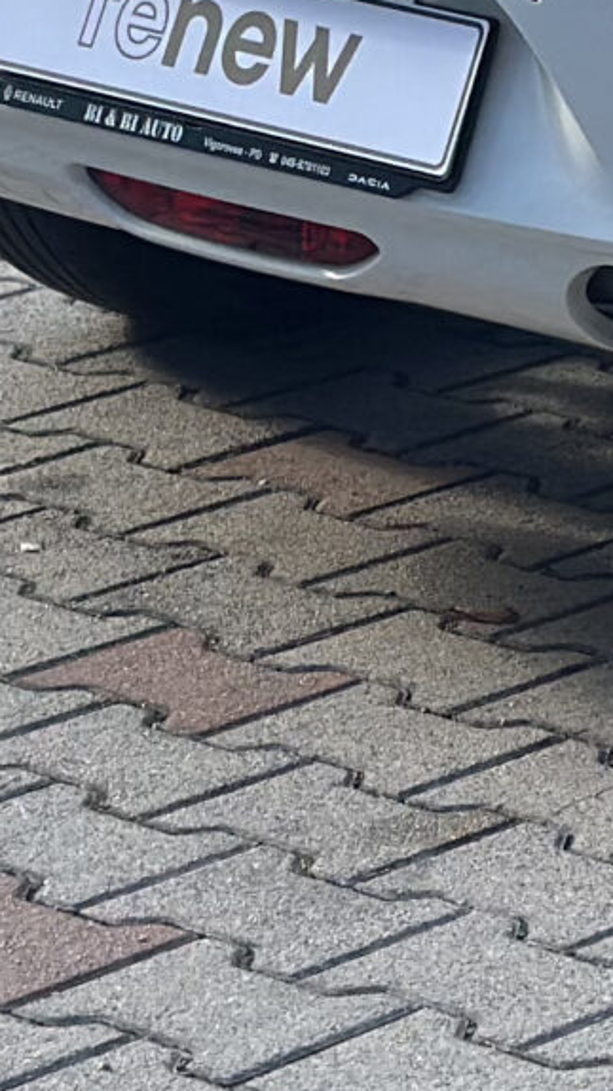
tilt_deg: -8.4
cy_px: -541
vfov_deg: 9.0
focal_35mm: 233
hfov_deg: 5.0
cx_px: 1592
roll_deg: +0.1
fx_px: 6740
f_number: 1.78
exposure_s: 1/1305
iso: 100
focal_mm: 6.86
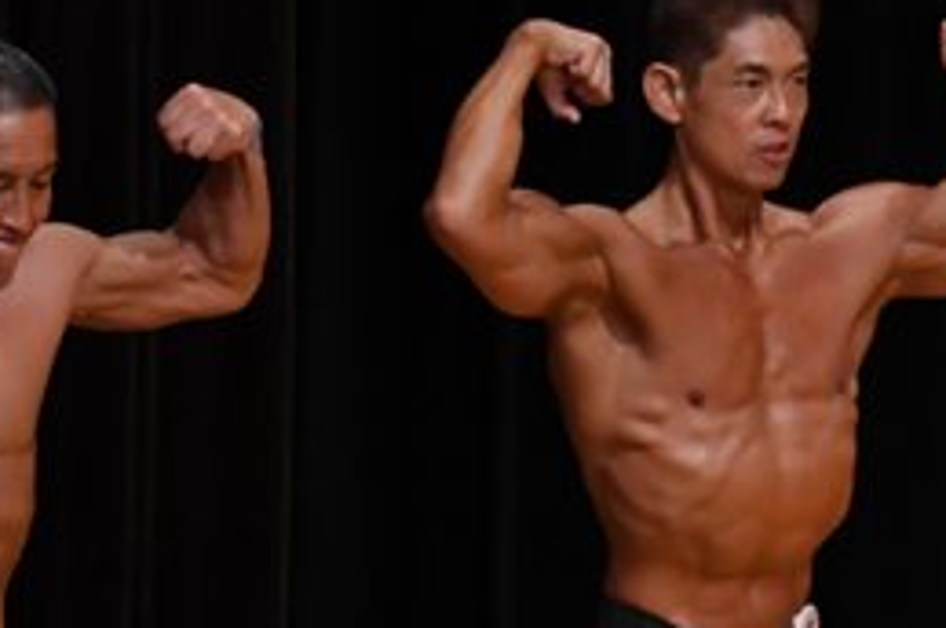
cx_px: 16
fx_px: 20025
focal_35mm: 763
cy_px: 781
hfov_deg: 2.7
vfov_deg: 1.8
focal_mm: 170
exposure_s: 1/400
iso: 3200
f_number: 5.6
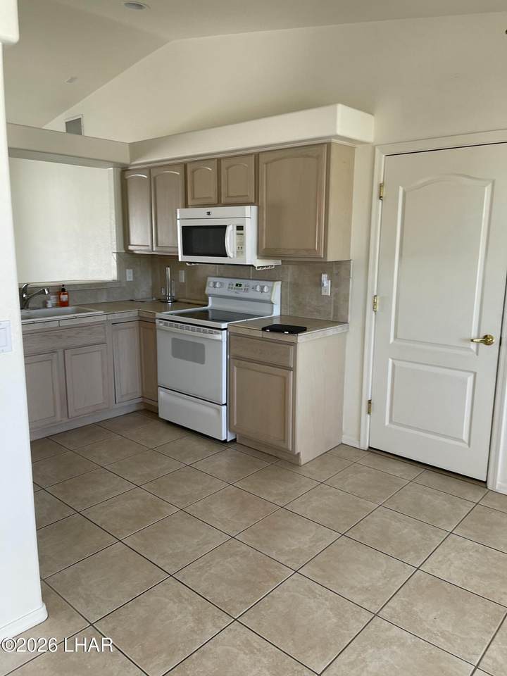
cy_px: 338
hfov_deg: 53.1
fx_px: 508
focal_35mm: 26
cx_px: 254
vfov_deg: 67.3
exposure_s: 1/121
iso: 64
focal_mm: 5.1
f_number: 1.6
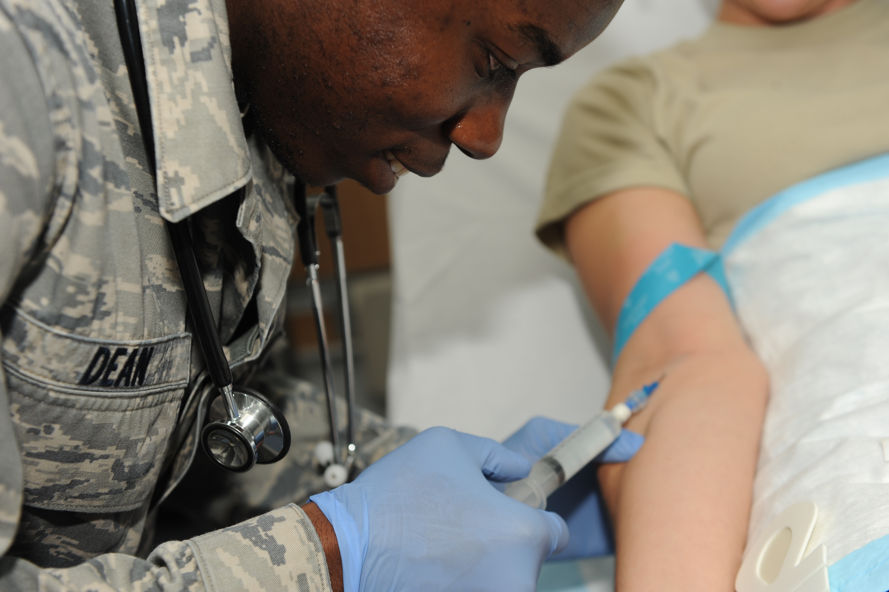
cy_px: 296
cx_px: 444
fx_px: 1234
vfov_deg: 27.0
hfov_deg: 39.6
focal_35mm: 50
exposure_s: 1/125
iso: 250
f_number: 4.5
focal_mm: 50
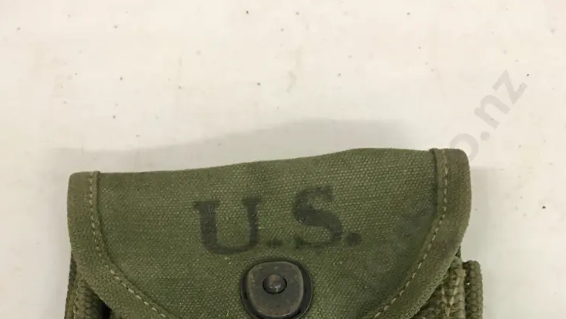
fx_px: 661
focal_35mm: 44
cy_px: 393
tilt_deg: -70.8
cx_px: 280
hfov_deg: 46.4
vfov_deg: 24.3
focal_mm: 4.15
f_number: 2.2
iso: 80
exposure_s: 1/17
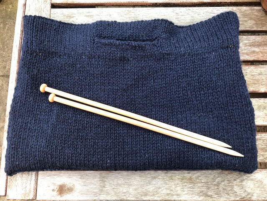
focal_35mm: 28
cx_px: 134
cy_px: 100
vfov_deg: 49.7
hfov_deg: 63.4
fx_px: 216
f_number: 1.8
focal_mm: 3.99
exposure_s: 1/50
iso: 25
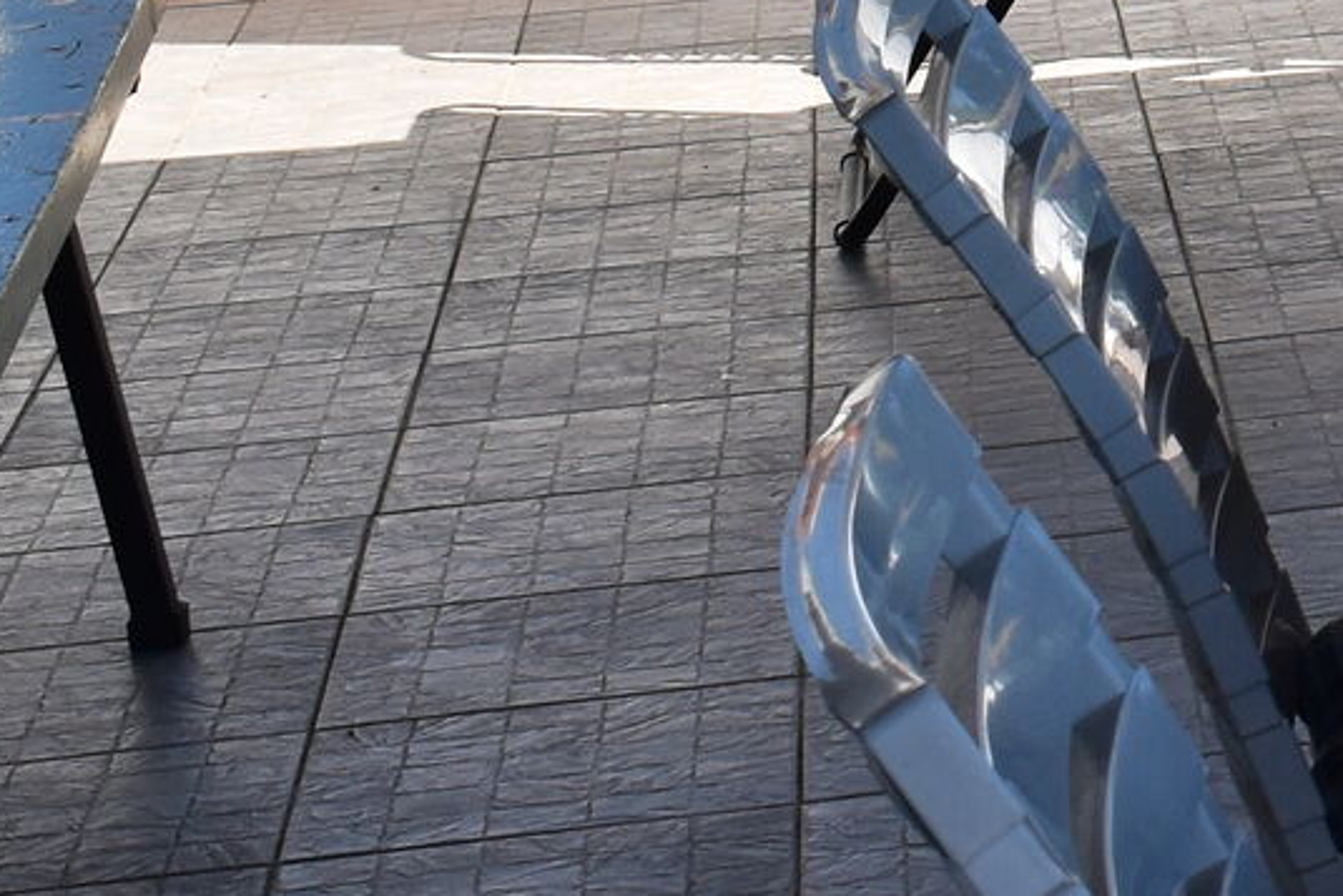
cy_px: -536
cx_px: 2375
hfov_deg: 10.7
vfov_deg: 7.4
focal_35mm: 181
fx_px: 6739
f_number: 11
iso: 400
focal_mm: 23
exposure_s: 1/500
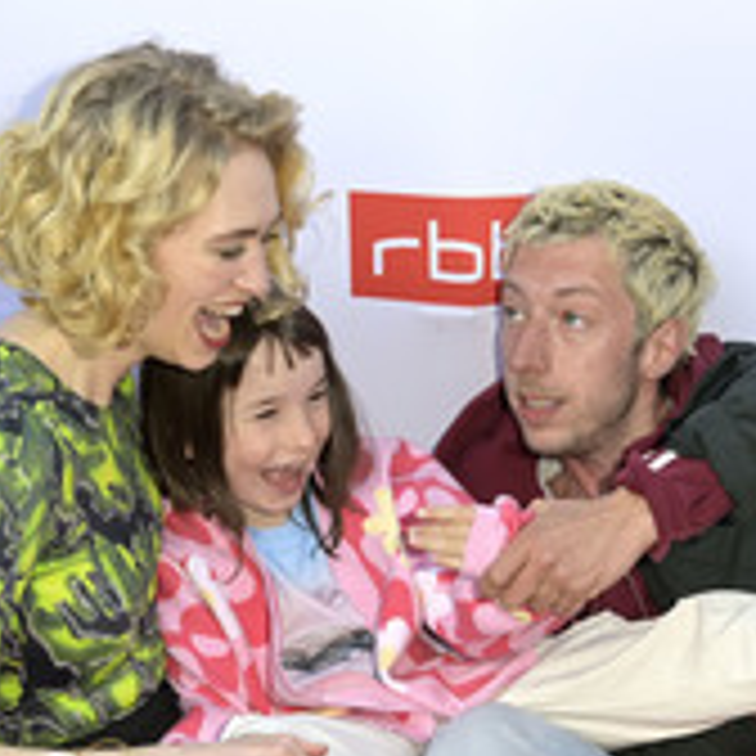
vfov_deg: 21.2
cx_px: 443
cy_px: 662
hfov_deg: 21.6
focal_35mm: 80
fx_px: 1977
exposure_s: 1/250
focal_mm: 35
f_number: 5.6
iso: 640
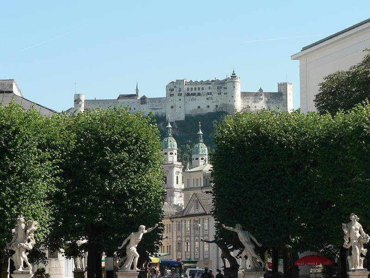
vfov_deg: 12.0
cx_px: 185
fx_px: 1325
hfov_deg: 15.9
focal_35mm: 124
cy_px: 139
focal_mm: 20.7
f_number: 4.5
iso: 80
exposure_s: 1/400
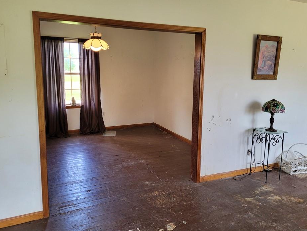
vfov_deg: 48.2
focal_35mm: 29
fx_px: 257
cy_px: 111
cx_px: 159
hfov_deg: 61.6
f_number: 1.8
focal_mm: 5.4
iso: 200
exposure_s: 1/119
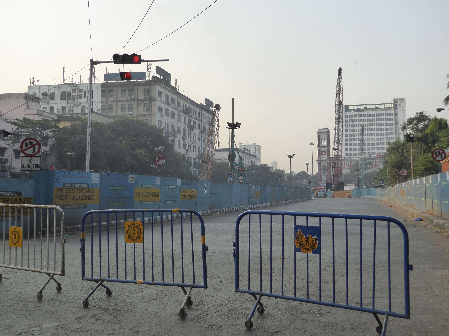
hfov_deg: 51.4
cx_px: 224
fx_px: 467
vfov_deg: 39.7
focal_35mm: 36
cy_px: 168
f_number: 3.7
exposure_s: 1/400
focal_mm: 6.3
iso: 160
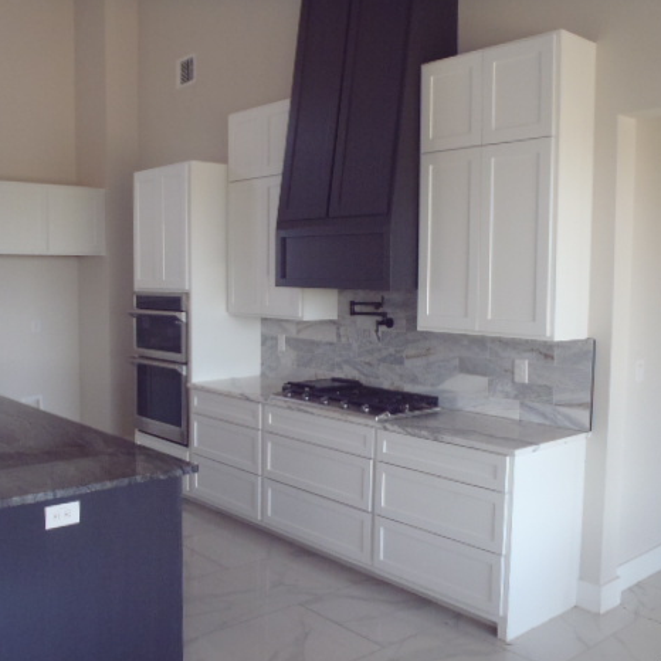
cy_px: 335
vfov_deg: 48.4
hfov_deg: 48.4
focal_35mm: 34
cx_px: 315
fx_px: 735
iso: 250
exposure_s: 1/30
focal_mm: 5
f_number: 3.9
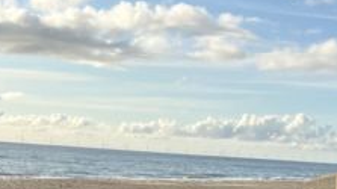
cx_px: 305
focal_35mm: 88
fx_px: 786
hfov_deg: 23.5
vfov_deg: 12.3
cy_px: 361
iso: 32
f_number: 2.2
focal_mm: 2.71
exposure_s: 1/458
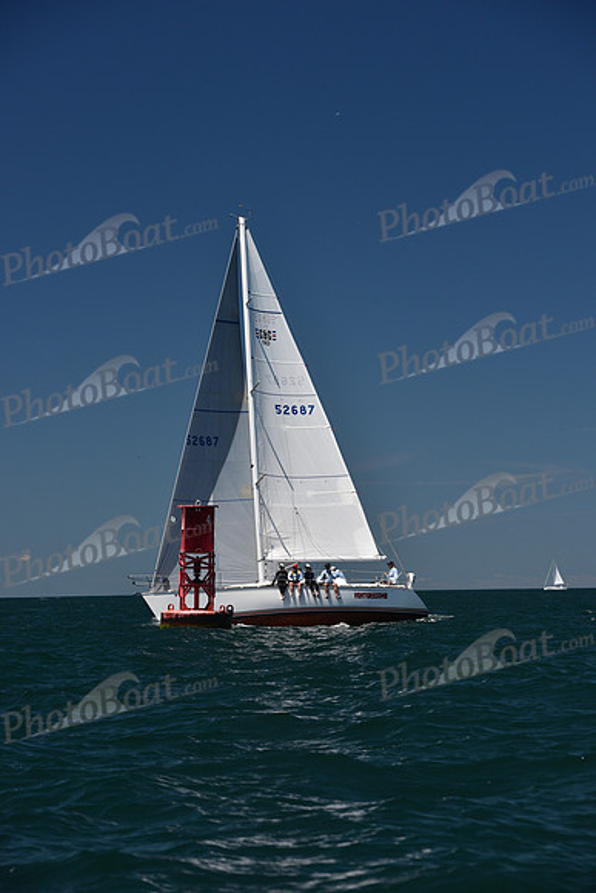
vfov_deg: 20.4
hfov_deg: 13.7
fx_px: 2482
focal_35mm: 100
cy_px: 446
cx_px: 298
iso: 250
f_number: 6.3
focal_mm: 100
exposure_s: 1/800
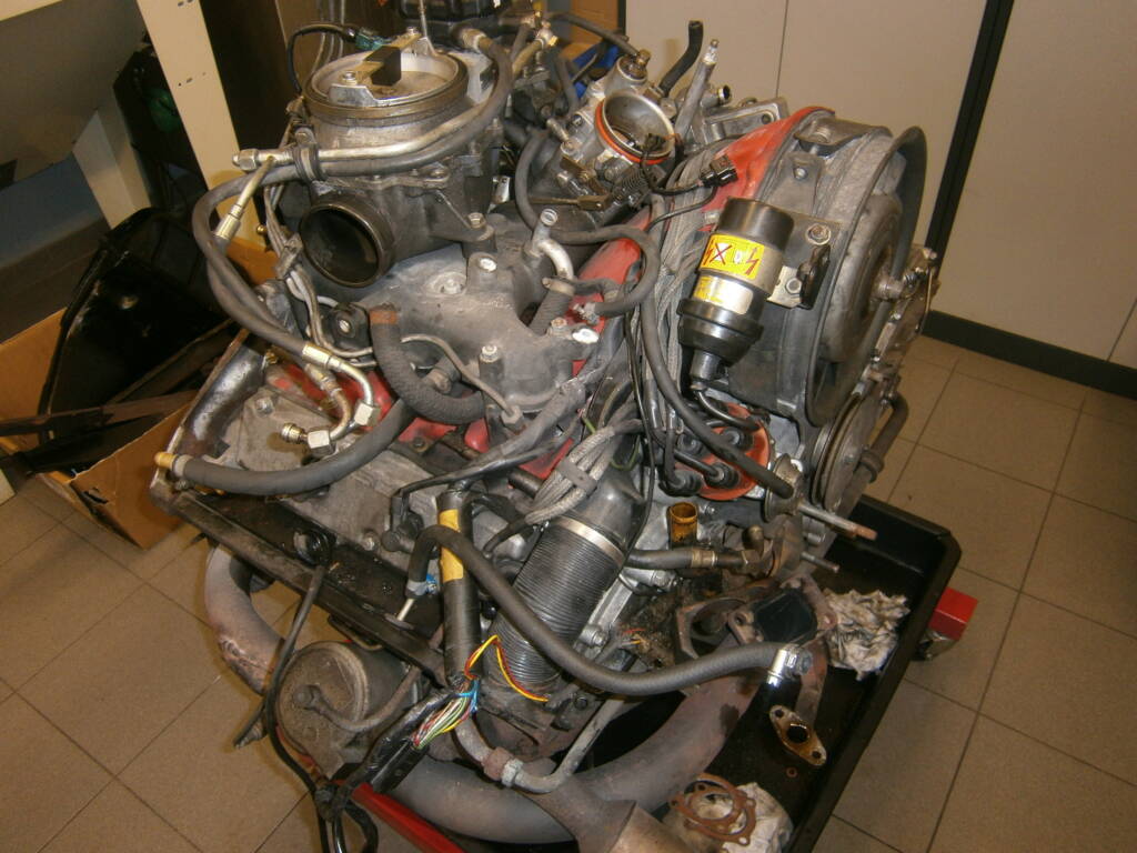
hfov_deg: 67.3
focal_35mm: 26
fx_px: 854
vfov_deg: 53.1
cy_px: 426
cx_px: 568
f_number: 2.8
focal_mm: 4.7
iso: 125
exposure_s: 1/30
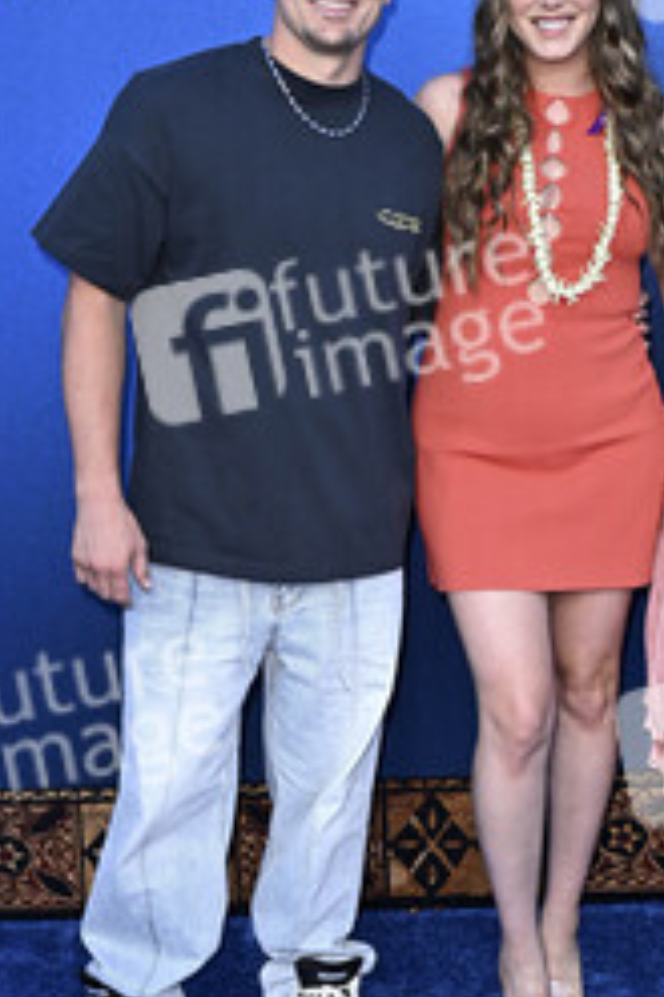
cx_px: 455
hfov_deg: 20.5
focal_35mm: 66
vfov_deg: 30.5
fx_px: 1828
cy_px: 531
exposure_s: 1/250
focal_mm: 41
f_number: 6.3
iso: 800
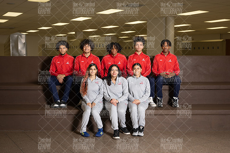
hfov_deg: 54.4
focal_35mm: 35
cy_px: 76
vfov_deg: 37.9
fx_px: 224
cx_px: 115
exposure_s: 1/200
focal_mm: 35
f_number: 2.8
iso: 100
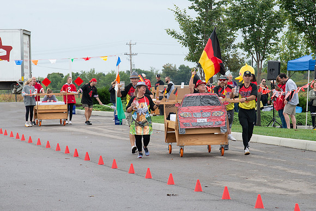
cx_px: 189
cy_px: 101
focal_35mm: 244
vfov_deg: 5.6
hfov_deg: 8.4
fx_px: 2140
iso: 640
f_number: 10
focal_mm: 200
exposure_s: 1/250
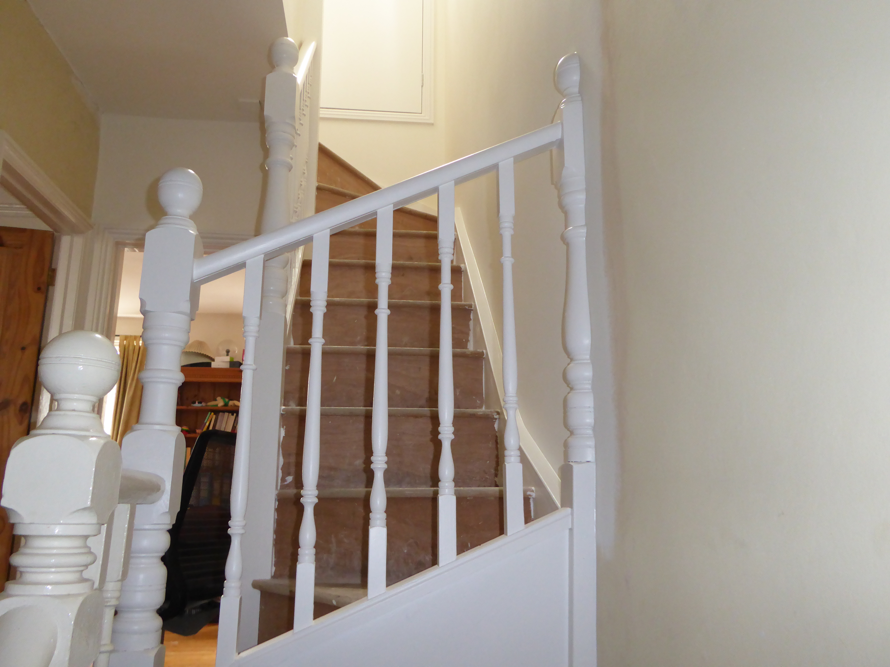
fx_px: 746
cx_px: 445
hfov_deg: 61.7
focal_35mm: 29
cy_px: 334
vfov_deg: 48.2
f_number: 3.5
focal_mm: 5
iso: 400
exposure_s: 1/60
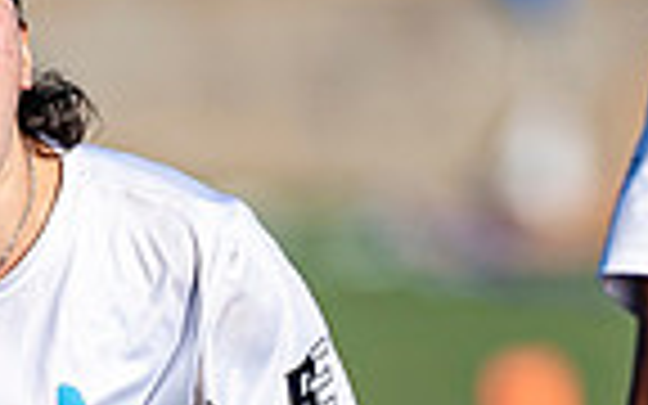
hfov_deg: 0.8
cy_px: 763
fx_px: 45122
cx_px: -333
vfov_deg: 0.5
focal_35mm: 2555
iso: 100
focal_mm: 270
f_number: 3.2
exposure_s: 1/1600
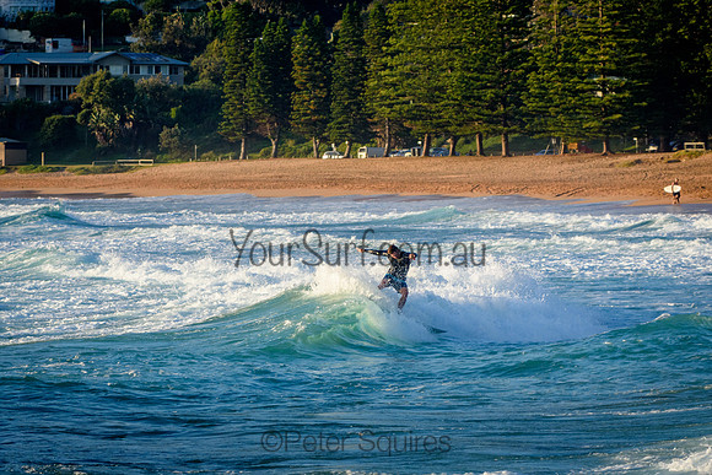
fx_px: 4680
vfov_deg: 5.8
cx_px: 356
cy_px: 238
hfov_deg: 8.7
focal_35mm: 237
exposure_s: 1/2000
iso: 560
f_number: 5.6
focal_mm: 155
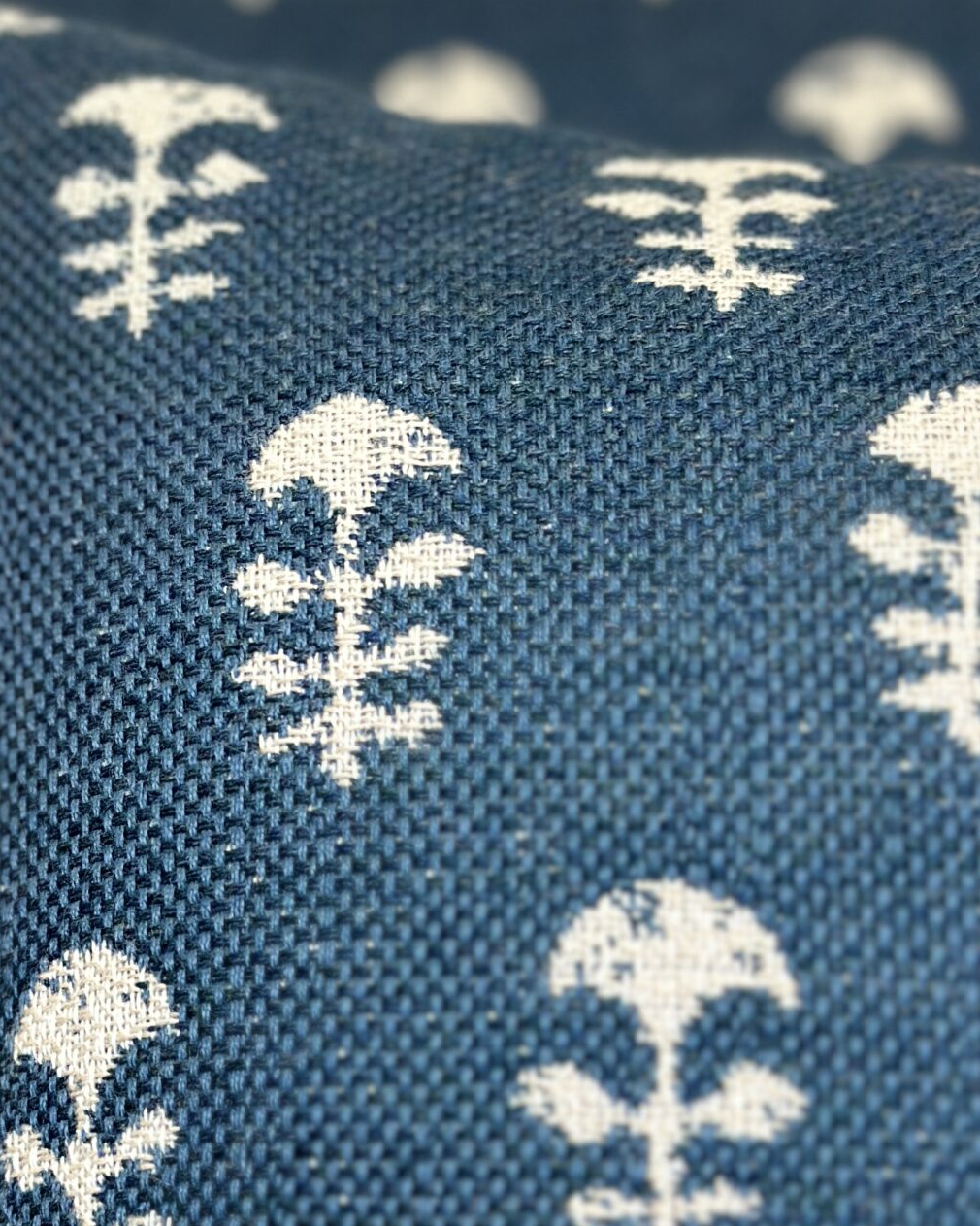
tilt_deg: -17.6
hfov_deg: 16.1
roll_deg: +1.3
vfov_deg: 20.2
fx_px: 3445
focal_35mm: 95
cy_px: 699
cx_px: 244
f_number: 1.78
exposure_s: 1/124
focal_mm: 6.86
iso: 80
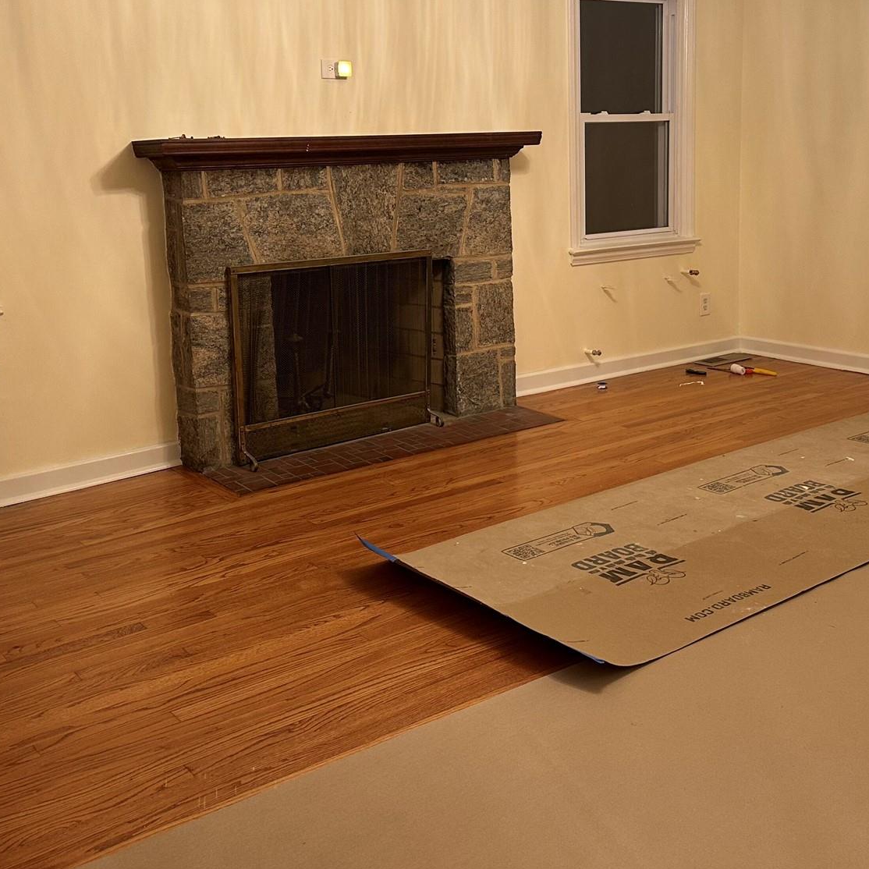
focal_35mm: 39
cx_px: 456
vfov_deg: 42.3
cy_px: 297
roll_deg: +1.8
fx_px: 1108
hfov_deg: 42.8
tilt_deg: -8.1
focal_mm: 6.86
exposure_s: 1/60
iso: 160
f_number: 1.78
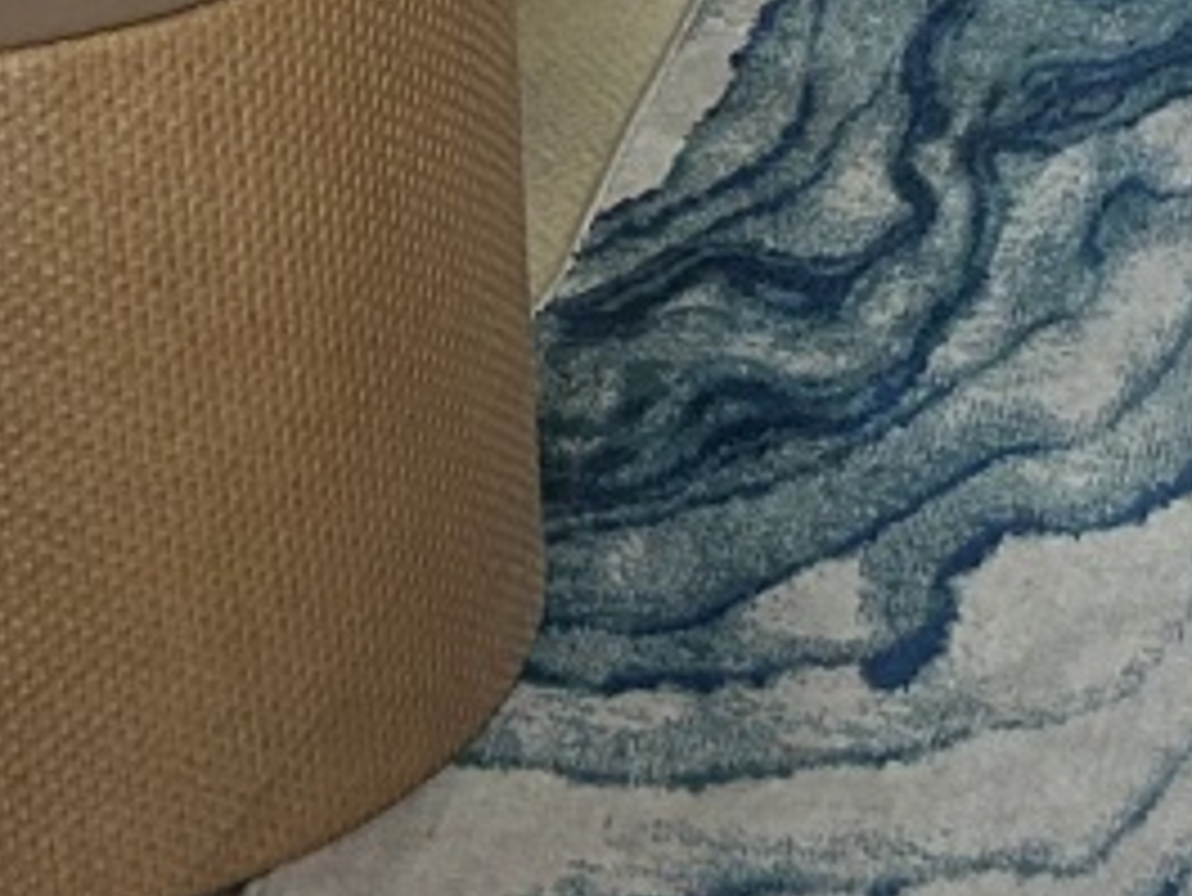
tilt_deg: -13.5
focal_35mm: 157
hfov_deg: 12.3
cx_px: 1466
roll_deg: -0.1
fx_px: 5409
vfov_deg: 9.0
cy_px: -765
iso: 125
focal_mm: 5.7
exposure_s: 1/60
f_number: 1.5
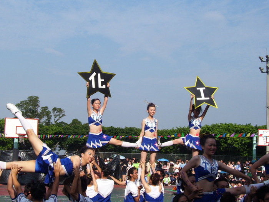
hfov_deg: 27.8
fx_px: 544
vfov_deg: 21.0
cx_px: 134
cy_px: 101
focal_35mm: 70
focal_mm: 11.6
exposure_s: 1/350
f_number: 6.7
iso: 80
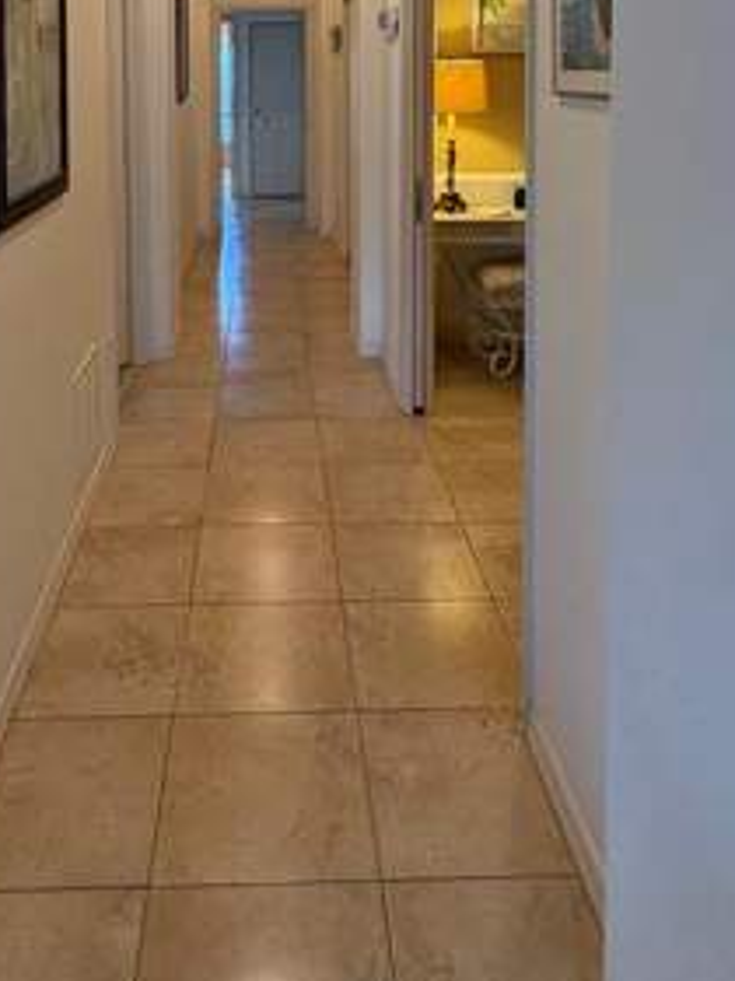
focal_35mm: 32
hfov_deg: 43.9
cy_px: 109
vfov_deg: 50.7
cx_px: 287
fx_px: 906
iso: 200
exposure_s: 1/60
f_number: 2.2
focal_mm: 2.22
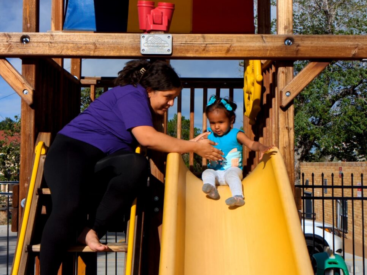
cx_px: 176
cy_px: 140
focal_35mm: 51
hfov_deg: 37.5
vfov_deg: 28.6
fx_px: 541
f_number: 1.85
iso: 45
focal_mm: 6.81
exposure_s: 1/4000
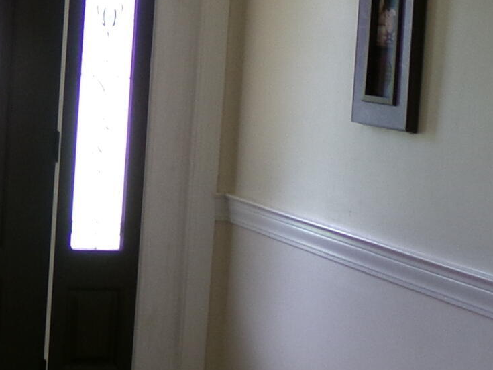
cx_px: -7
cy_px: 82
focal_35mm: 98
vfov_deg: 15.0
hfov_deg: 19.4
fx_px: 1395
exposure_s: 1/34
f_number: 3.7
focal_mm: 4.3
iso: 128
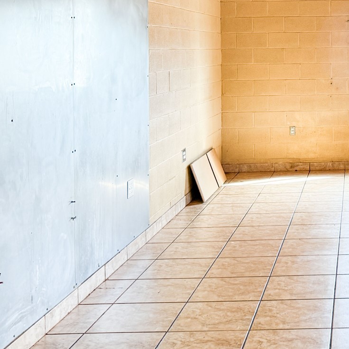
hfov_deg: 27.3
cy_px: 53
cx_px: 357
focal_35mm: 59
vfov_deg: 28.2
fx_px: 673
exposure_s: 1/120
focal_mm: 6.76
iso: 160
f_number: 1.78
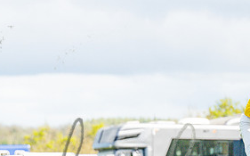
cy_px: 185
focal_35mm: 422
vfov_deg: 3.1
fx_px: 2872
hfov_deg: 5.0
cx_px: 295
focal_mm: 115
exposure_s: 1/2500
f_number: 4
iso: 200
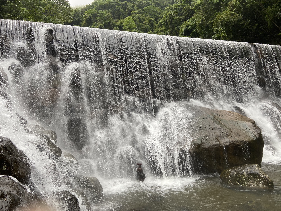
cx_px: 140
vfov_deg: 53.1
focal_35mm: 26
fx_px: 211
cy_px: 106
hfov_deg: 67.3
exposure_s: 1/122
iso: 40
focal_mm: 4.25
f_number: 1.8
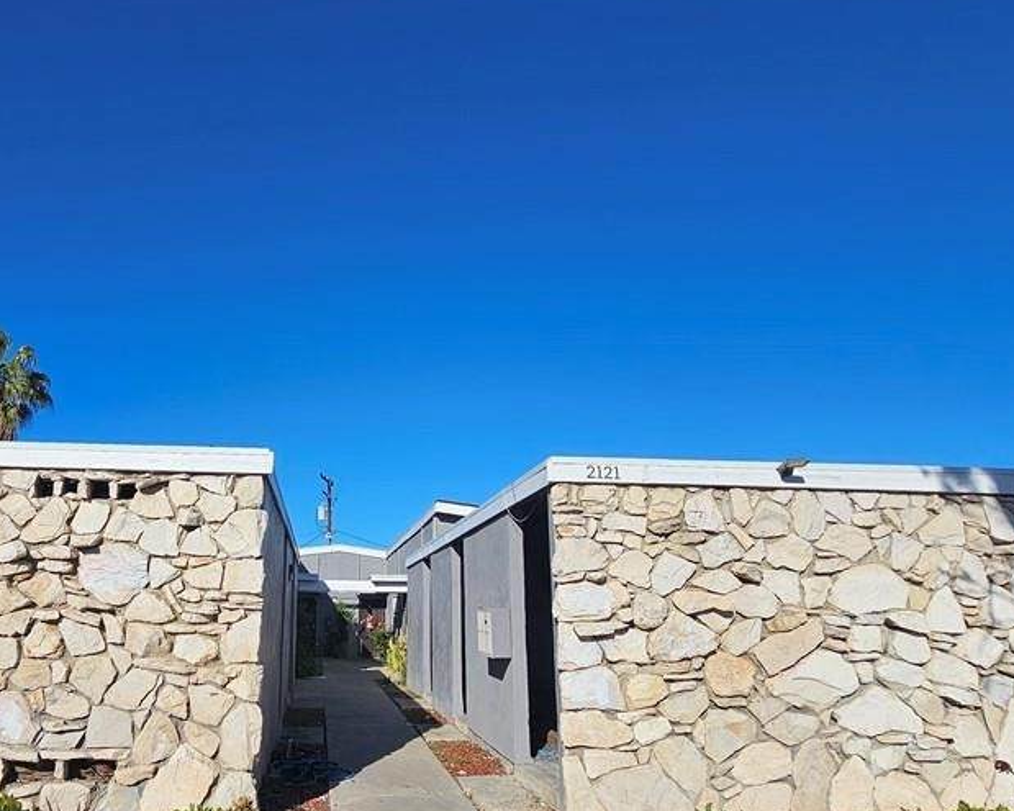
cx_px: 354
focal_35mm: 21
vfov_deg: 65.1
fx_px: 630
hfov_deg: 75.6
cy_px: 475
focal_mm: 2.2
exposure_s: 1/4616
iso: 50
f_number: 2.2
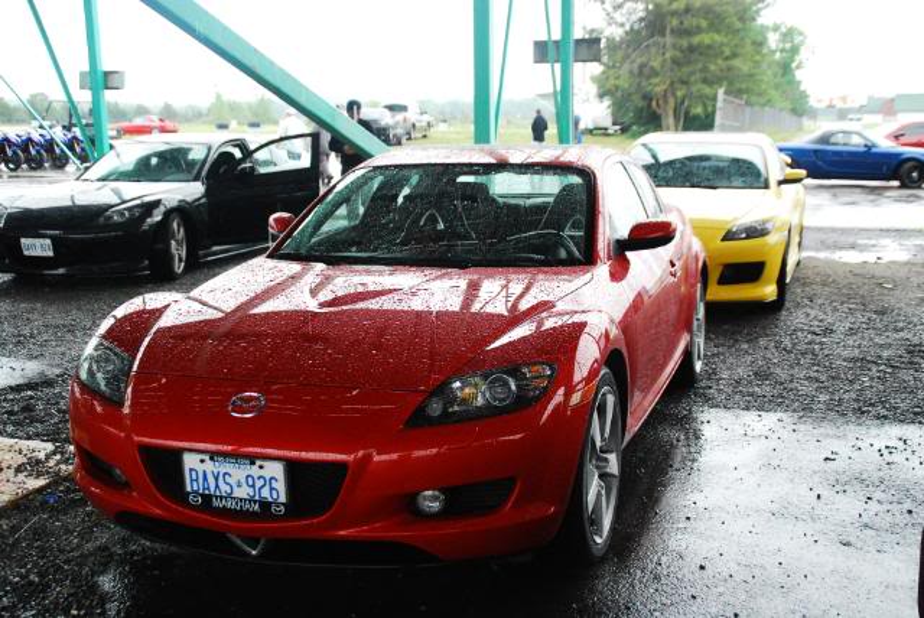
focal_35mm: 42
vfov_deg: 32.0
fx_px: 1079
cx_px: 462
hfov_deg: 46.4
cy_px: 309
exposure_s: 1/125
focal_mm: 28
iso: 1000
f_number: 5.6
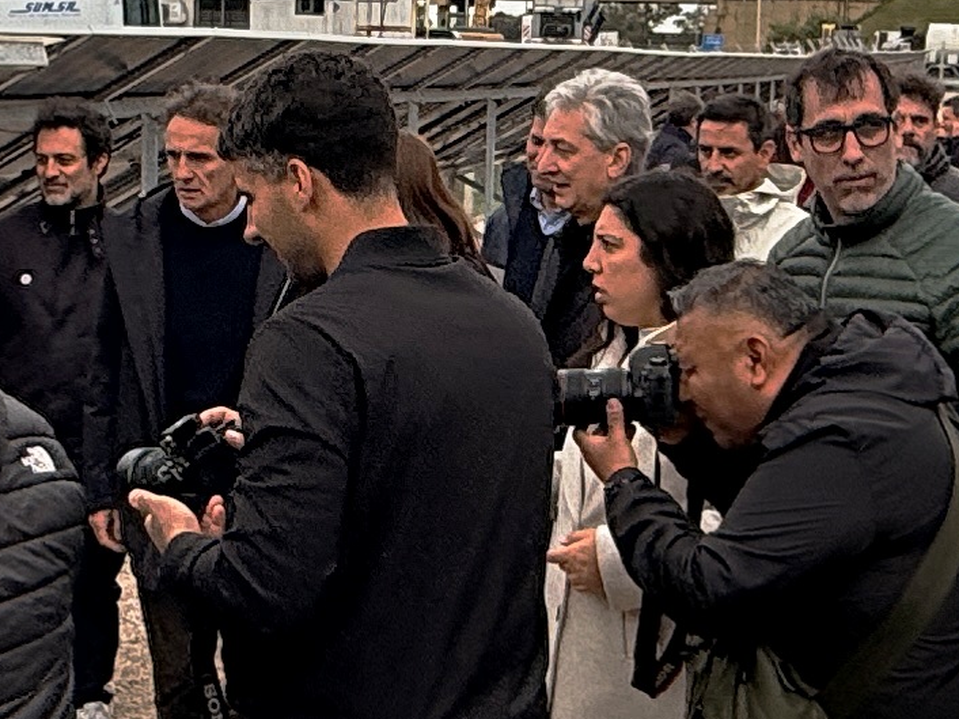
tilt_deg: -6.9
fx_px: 2216
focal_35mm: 80
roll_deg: -1.7
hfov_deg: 24.4
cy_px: 281
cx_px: 391
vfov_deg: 18.4
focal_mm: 2.22
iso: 50
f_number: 2.2
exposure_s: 1/701
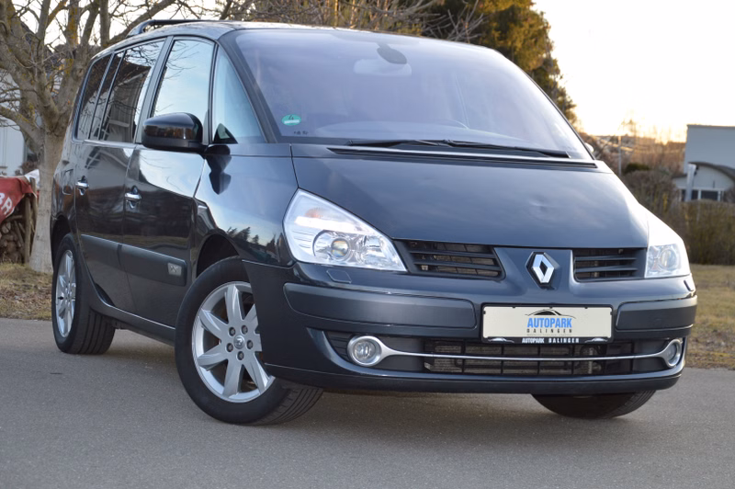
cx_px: 368
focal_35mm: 87
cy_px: 244
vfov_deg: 15.7
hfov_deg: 23.4
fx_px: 1775
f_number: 5
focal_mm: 58
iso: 320
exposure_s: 1/125
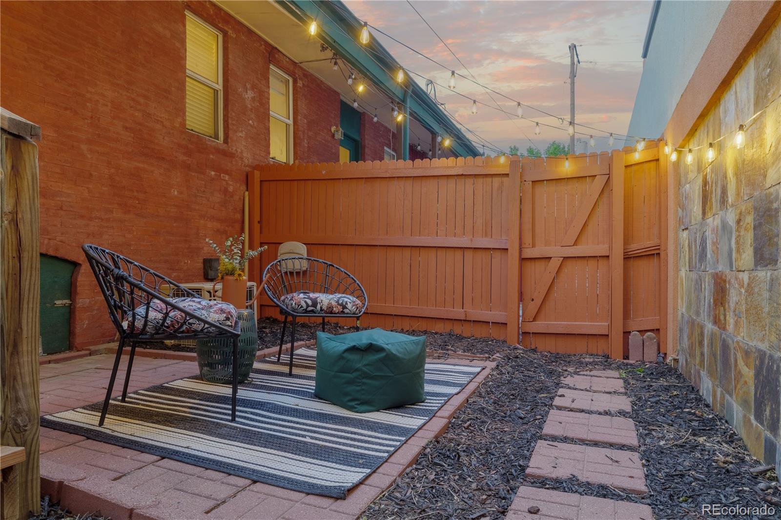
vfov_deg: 57.2
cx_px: 390
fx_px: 477
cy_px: 260
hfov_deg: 78.6
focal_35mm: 22
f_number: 13
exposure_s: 1/2.5
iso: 1250
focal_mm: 22
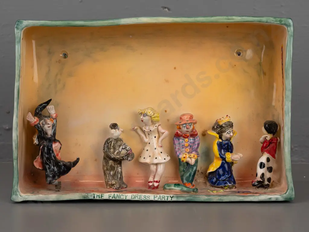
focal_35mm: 80
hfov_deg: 24.4
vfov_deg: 18.4
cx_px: 154
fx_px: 714
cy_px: 116
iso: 2500
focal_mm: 40
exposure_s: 1/640
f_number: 5.6
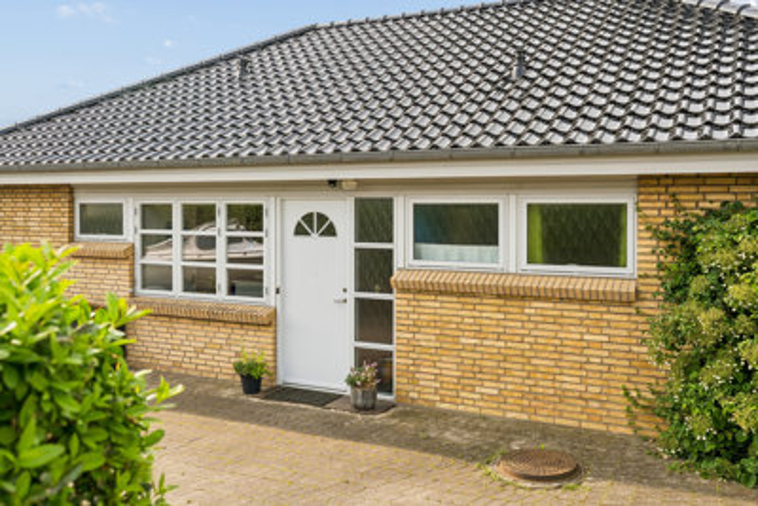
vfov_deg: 40.0
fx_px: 695
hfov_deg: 57.2
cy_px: 253
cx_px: 379
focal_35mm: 33
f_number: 8
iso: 200
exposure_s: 1/200
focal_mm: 33
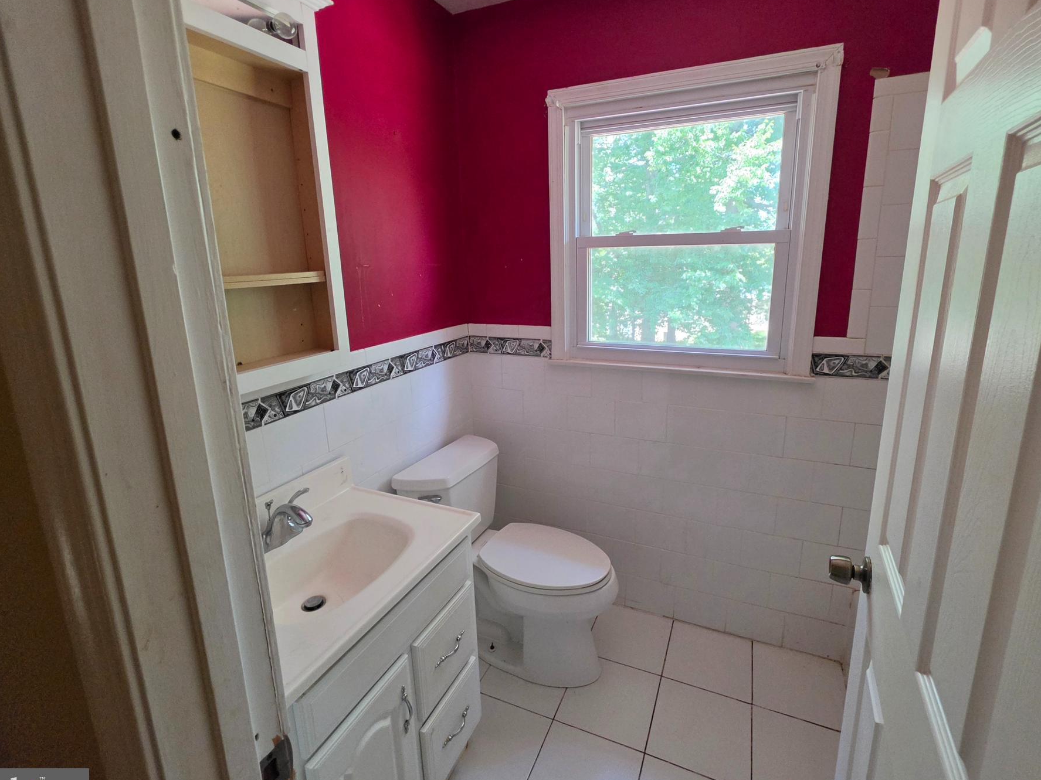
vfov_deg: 81.6
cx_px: 543
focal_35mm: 15
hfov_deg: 98.1
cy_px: 366
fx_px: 451
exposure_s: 1/244
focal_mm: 2.2
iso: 500
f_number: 1.9
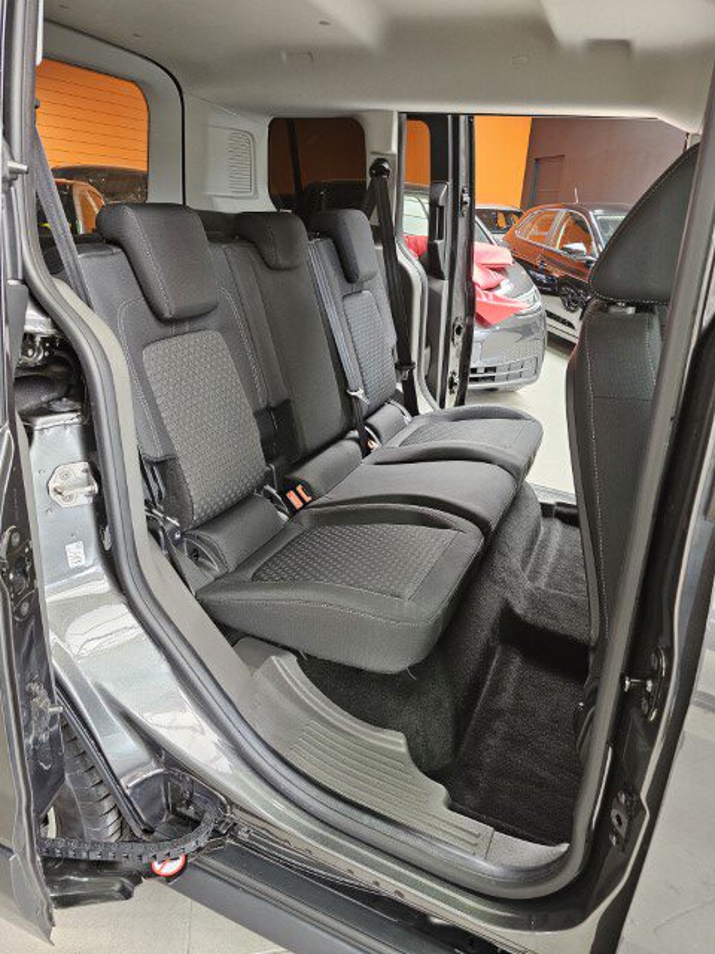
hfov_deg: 58.9
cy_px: 477
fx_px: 633
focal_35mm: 23
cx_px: 358
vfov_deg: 73.9
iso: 500
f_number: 1.7
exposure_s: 1/100
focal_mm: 6.3
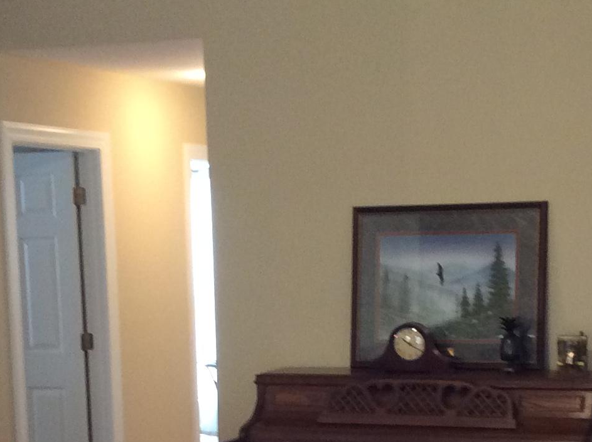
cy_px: 445
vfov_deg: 16.4
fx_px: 1502
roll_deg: +1.8
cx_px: 340
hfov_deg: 22.3
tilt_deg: -10.1
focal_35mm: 88
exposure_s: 1/24
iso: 125
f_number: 2.4
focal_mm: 3.3
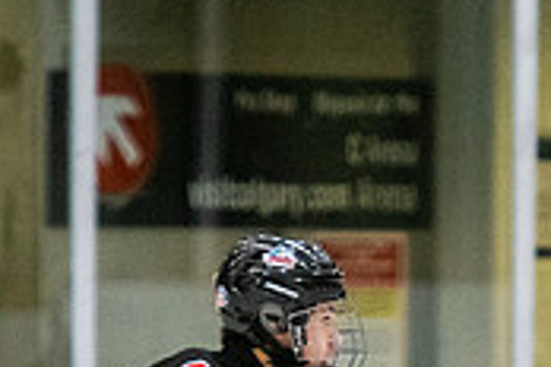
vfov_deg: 1.4
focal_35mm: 985
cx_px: 226
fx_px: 15075
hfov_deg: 2.1
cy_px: 545
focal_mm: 155
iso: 2000
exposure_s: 1/640
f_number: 2.8
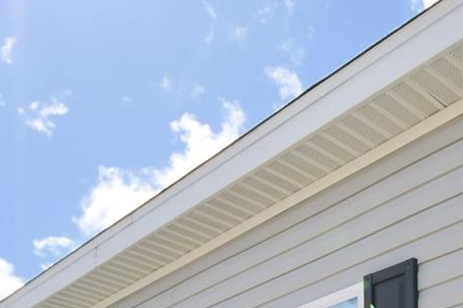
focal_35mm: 53
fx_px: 682
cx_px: 494
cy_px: 514
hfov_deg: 33.3
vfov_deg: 20.2
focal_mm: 10
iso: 100
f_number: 4.5
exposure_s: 1/1600
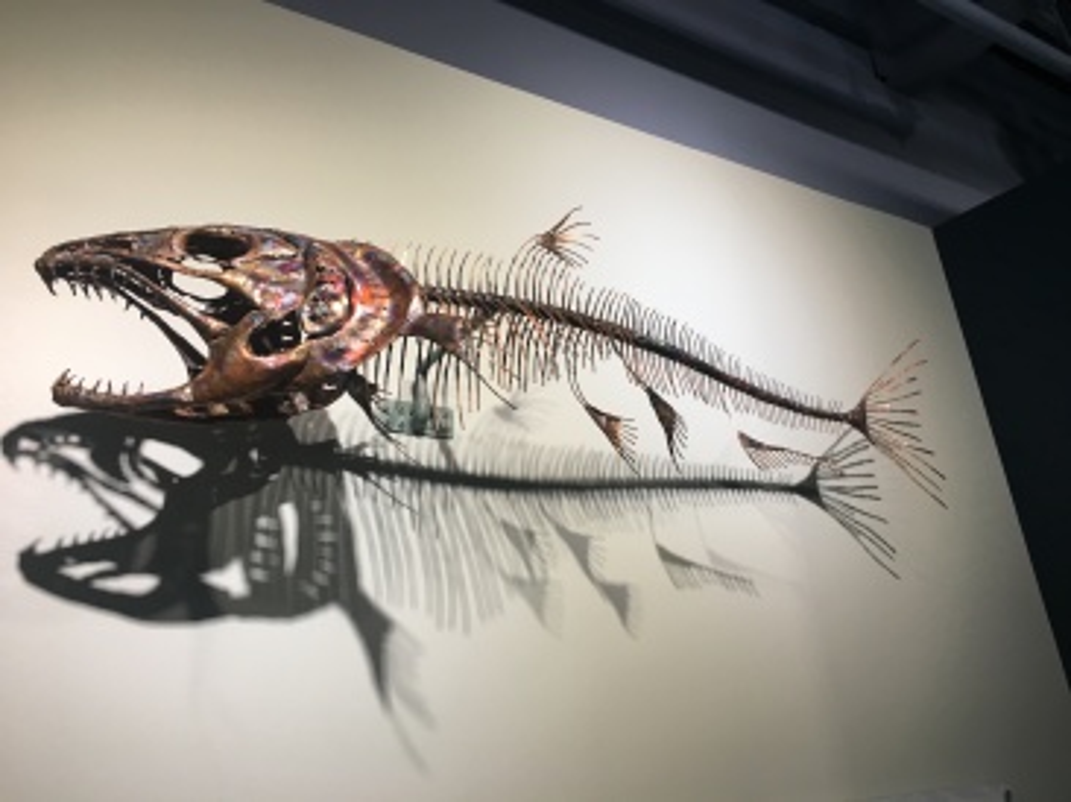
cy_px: 401
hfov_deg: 61.7
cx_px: 536
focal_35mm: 29
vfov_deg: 48.2
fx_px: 897
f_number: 2.2
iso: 25
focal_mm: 4.15
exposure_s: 1/30
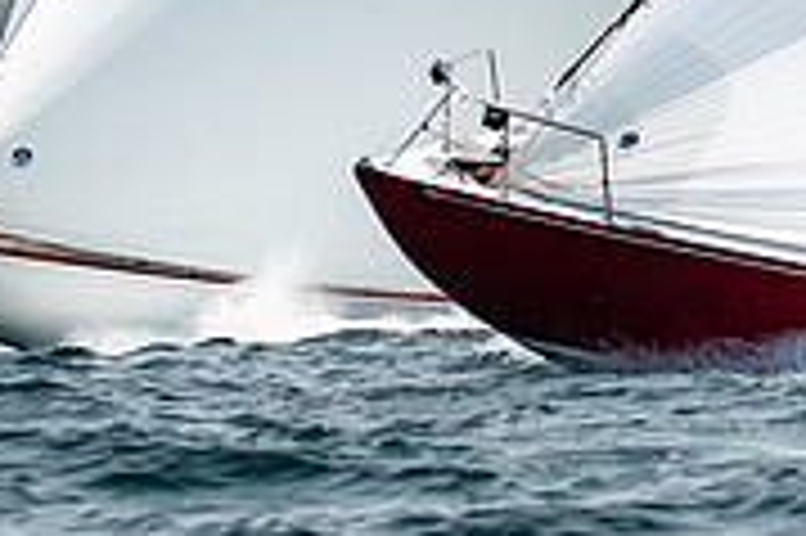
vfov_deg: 2.0
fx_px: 15255
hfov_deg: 3.0
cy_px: -270
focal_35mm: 682
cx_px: 410
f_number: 5
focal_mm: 210
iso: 400
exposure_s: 1/4000
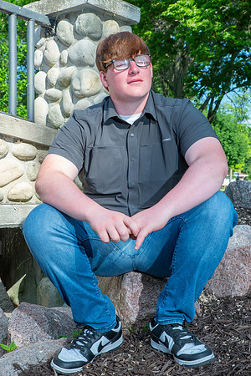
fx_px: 586
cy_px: 188
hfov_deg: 24.2
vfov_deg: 35.6
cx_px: 126
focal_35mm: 56
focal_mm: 56
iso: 320
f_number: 11
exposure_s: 1/160
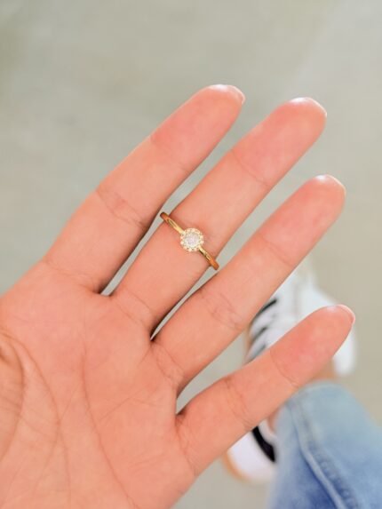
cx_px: 191
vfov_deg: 39.6
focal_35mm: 48
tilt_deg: -55.1
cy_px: 254
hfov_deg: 30.3
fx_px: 706
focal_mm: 6.76
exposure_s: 1/60
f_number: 1.78
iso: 250
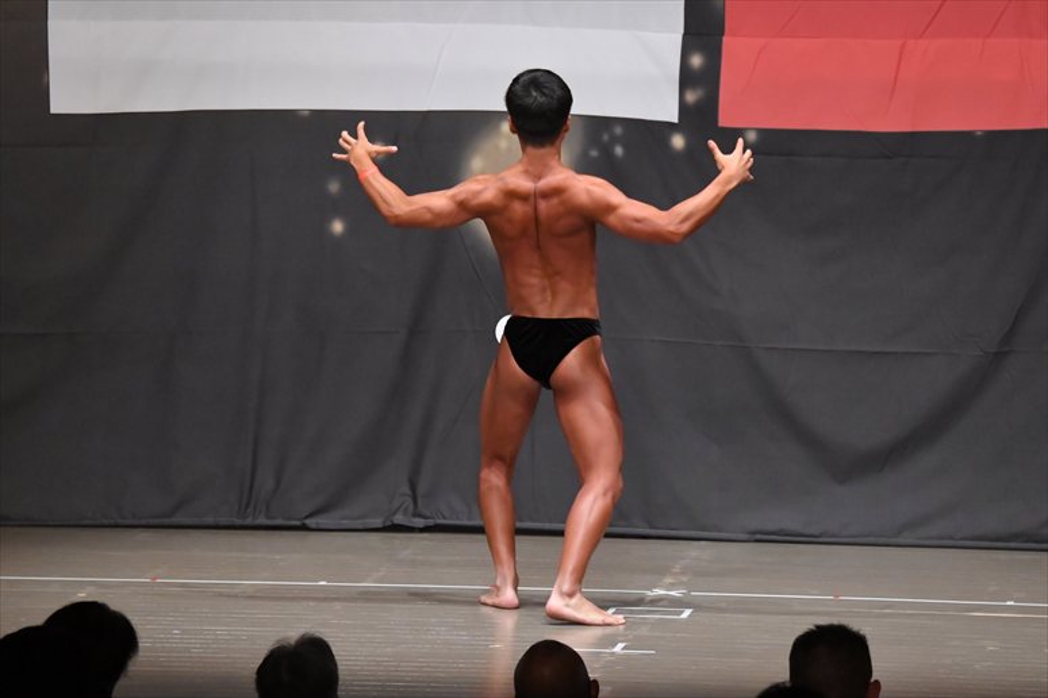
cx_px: 524
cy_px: 349
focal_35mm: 217
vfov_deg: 6.3
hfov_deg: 9.5
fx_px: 6314
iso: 6400
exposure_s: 1/400
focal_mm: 145
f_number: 5.6
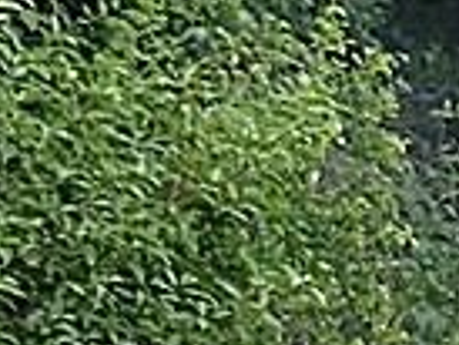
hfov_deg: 5.3
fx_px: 4884
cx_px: 804
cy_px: 419
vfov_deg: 4.0
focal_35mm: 368
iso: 125
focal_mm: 14.62
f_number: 4.3
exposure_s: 1/125
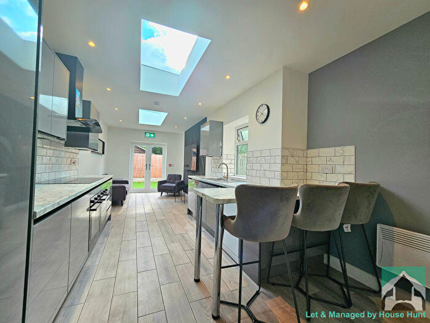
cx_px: 215
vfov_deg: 89.9
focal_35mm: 13
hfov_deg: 106.2
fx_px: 161
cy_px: 162
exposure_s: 1/135
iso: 50
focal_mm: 2.2
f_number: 2.2
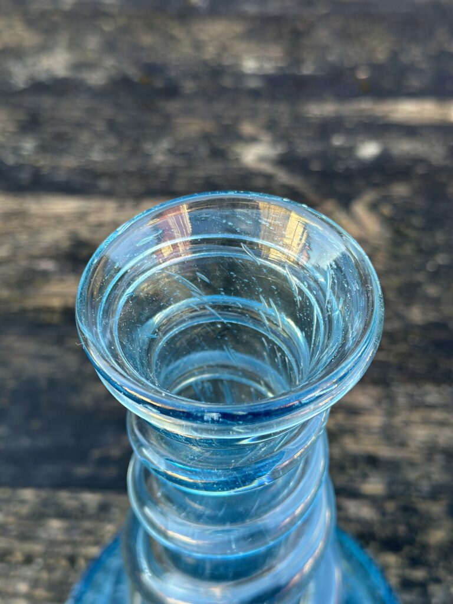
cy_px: 302
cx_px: 226
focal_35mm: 48
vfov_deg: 39.7
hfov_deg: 30.3
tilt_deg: -49.1
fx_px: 838
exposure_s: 1/121
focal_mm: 6.86
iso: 100
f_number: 1.78
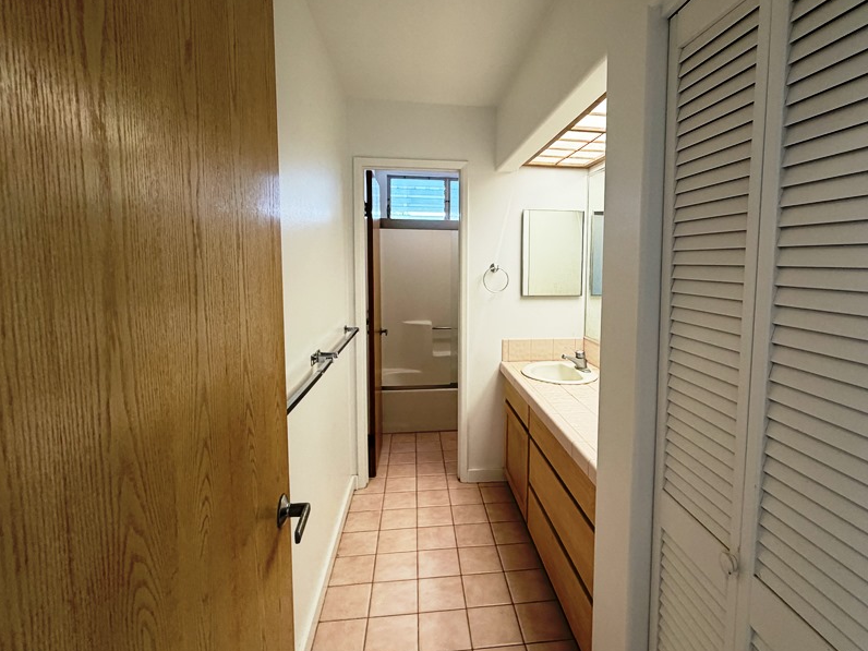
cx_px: 484
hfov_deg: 87.4
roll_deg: -0.7
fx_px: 451
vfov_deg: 71.5
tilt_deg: -5.6
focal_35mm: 18
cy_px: 300
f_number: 2.2
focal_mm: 2.22
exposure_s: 1/68
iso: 250
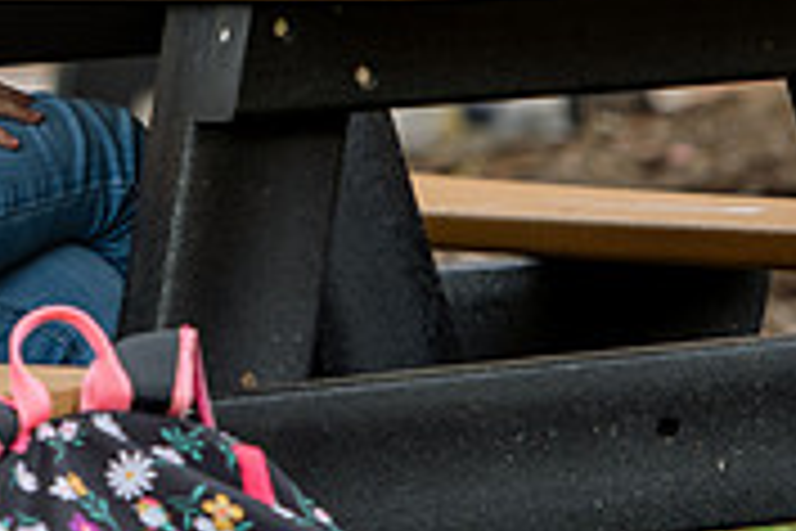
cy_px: -245
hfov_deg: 4.2
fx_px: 10878
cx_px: -45
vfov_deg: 2.8
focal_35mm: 492
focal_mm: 150
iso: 160
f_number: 3.2
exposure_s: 1/320
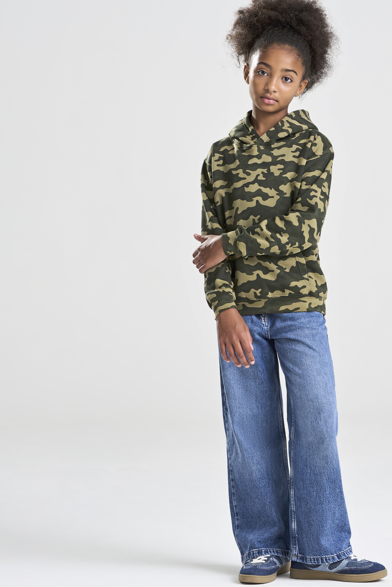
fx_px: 2595
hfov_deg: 8.6
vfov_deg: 12.9
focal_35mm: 159
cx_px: 274
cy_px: 273
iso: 160
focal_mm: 110
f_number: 9
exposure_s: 1/160
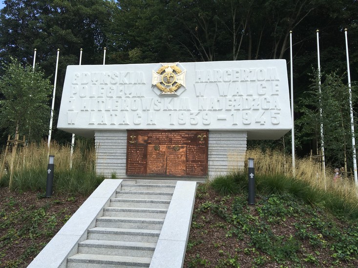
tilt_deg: +9.9
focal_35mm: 29
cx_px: 179
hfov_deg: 61.7
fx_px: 300
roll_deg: -2.2
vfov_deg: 48.2
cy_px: 134
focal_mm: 4.15
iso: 25
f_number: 2.2
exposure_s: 1/1282
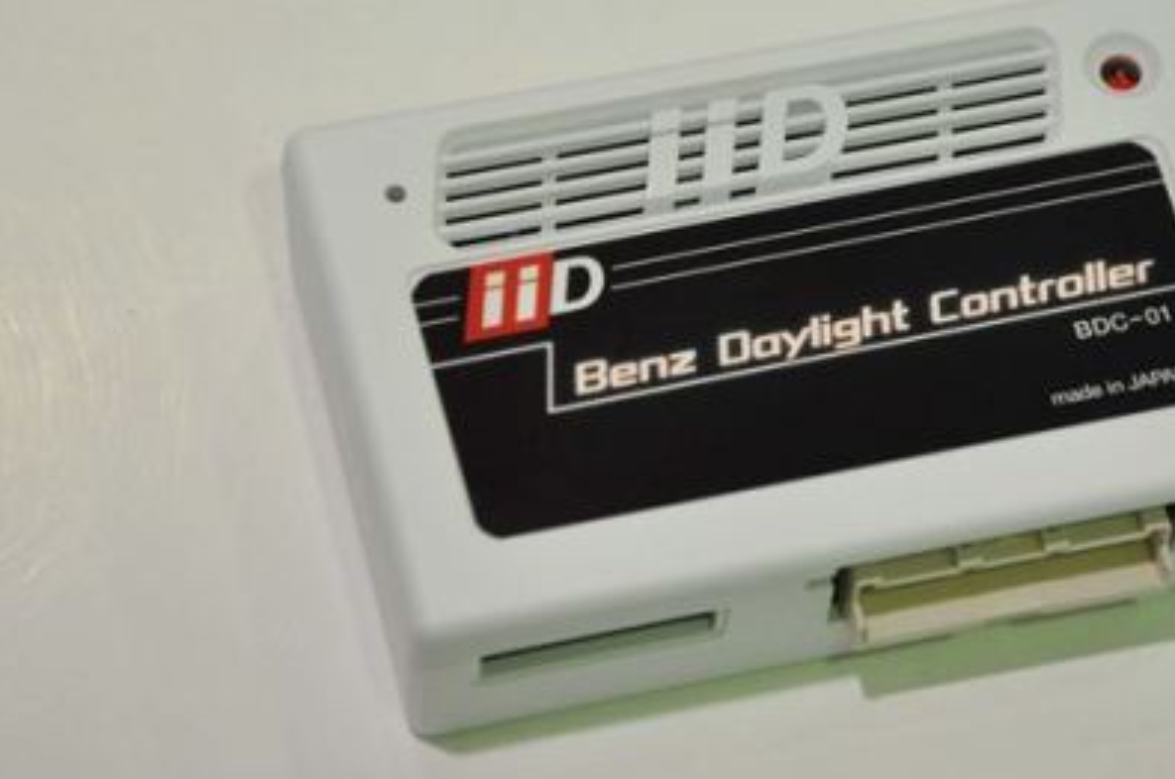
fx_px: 7617
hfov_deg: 8.8
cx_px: 770
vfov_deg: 5.9
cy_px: 293
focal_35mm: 234
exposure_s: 1/30
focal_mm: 105
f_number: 8
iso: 320
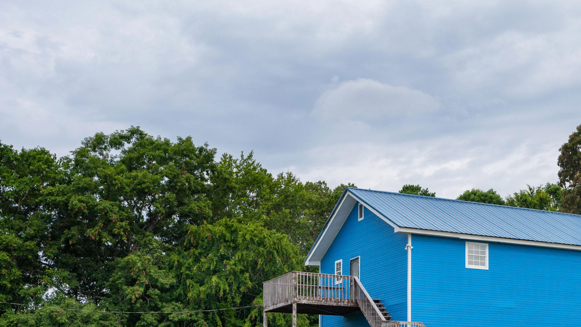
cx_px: 470
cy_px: 293
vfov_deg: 19.1
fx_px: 955
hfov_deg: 32.8
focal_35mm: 62
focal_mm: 35
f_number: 7.1
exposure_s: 1/500
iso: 320
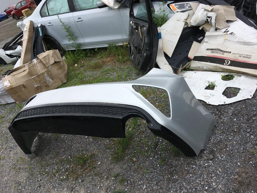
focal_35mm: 29
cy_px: 96
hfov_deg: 61.7
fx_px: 215
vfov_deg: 48.2
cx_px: 128
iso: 25
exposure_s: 1/1183
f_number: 2.2
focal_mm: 4.15
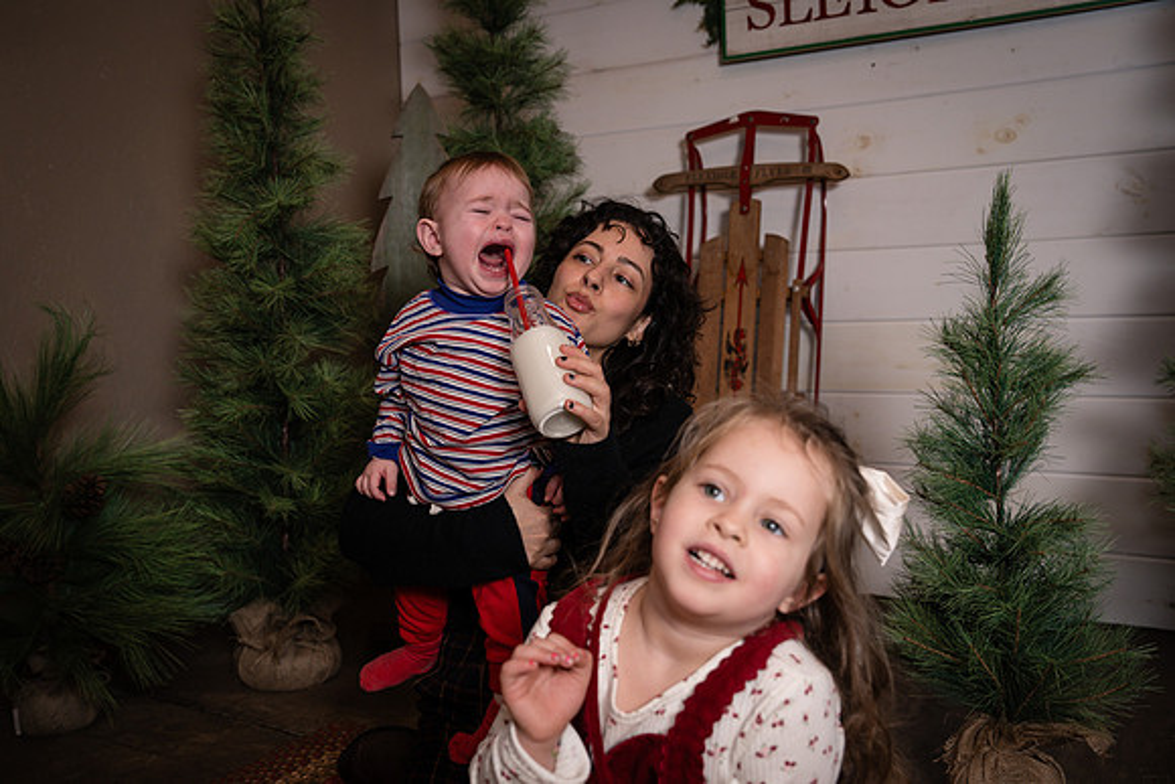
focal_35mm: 33
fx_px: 1077
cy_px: 392
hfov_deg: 57.2
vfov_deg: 40.0
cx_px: 588
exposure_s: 1/250
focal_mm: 33
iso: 250
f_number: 4
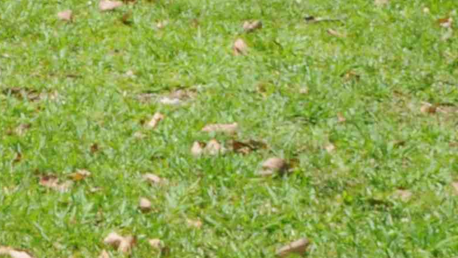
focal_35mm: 171
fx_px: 2077
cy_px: -485
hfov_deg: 10.2
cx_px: -771
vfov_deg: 6.5
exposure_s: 1/125
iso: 1250
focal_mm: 20
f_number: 32
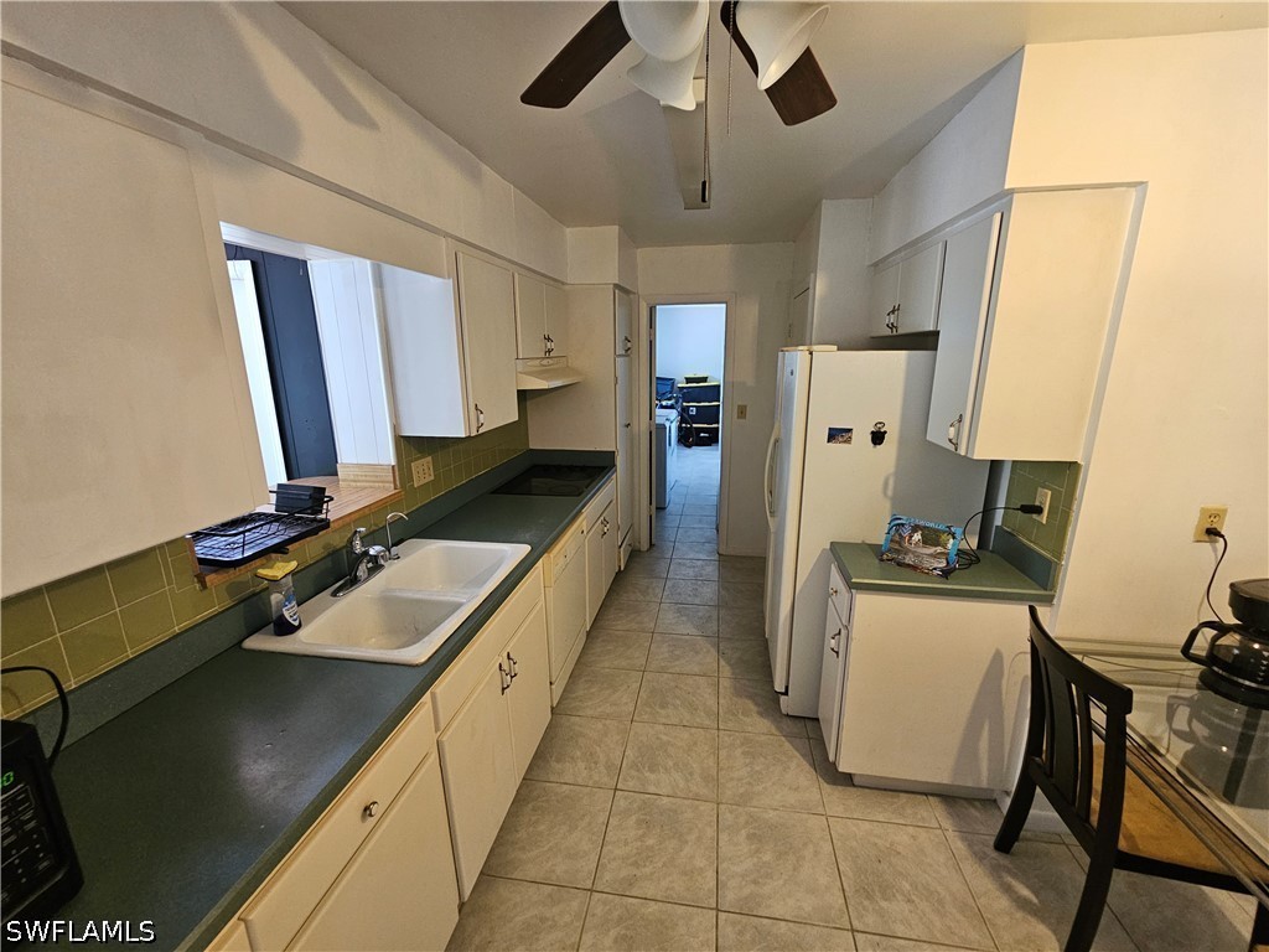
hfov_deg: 106.2
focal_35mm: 13
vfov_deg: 89.9
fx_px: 477
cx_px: 634
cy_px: 476
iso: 320
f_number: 2.2
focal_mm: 2.2
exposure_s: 1/30
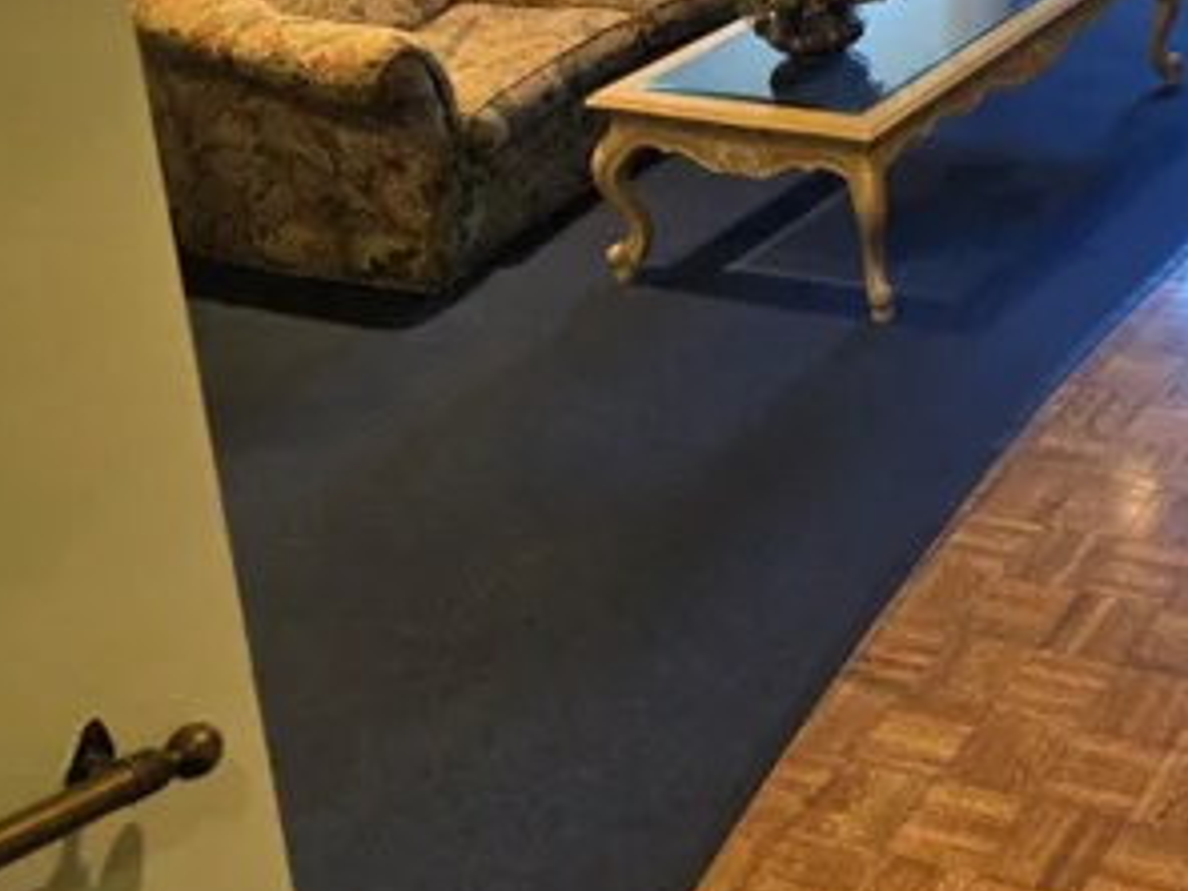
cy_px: -173
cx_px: 1411
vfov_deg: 23.2
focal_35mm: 58
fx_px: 1991
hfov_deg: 28.9
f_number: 1.8
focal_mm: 5.4
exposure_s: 1/120
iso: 640
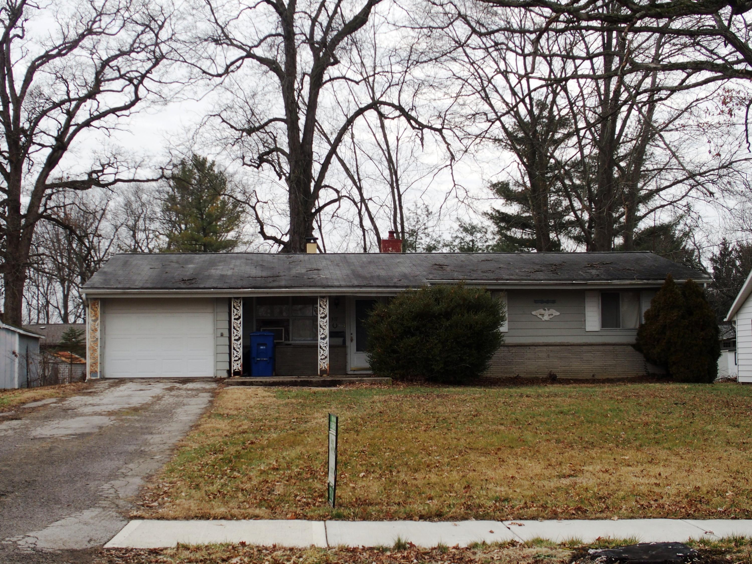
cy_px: 282
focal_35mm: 57
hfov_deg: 33.8
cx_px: 376
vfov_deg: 25.7
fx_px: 1238
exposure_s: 1/400
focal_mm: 12
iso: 100
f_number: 4.5
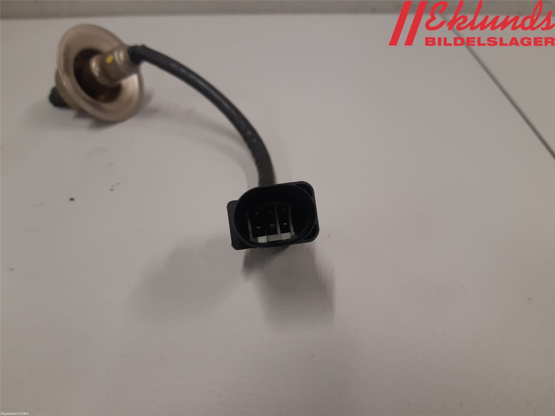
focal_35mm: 26
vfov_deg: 53.1
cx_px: 278
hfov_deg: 67.3
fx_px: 417
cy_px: 208
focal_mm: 3.93
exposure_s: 1/50
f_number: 1.7
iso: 100
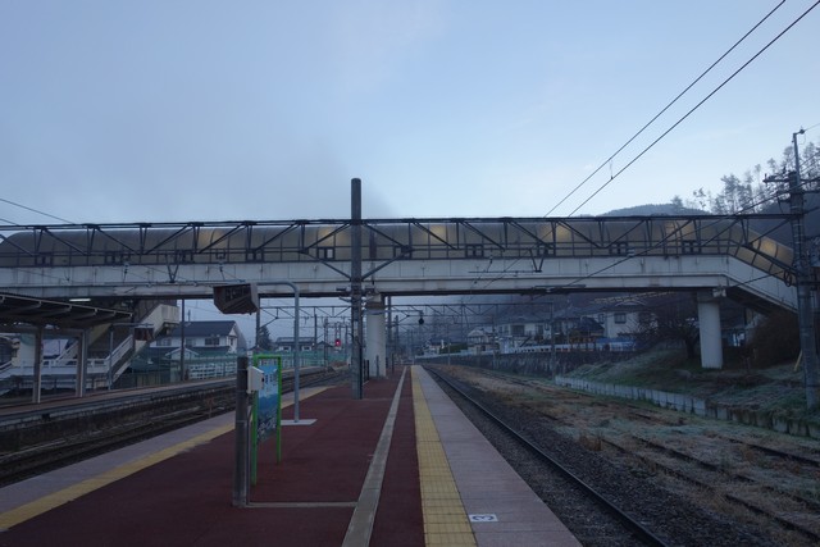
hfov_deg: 65.5
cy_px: 274
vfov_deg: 46.4
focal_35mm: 28
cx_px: 410
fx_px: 638
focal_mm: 10.4
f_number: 3.2
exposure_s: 1/100
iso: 125
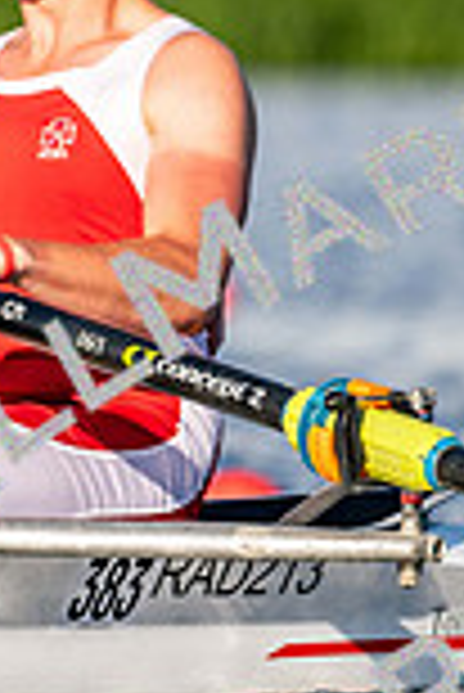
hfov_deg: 0.9
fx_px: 29049
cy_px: 166
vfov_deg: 1.4
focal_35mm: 1506
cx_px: -563
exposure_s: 1/2500
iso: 250
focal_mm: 400
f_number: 4.5
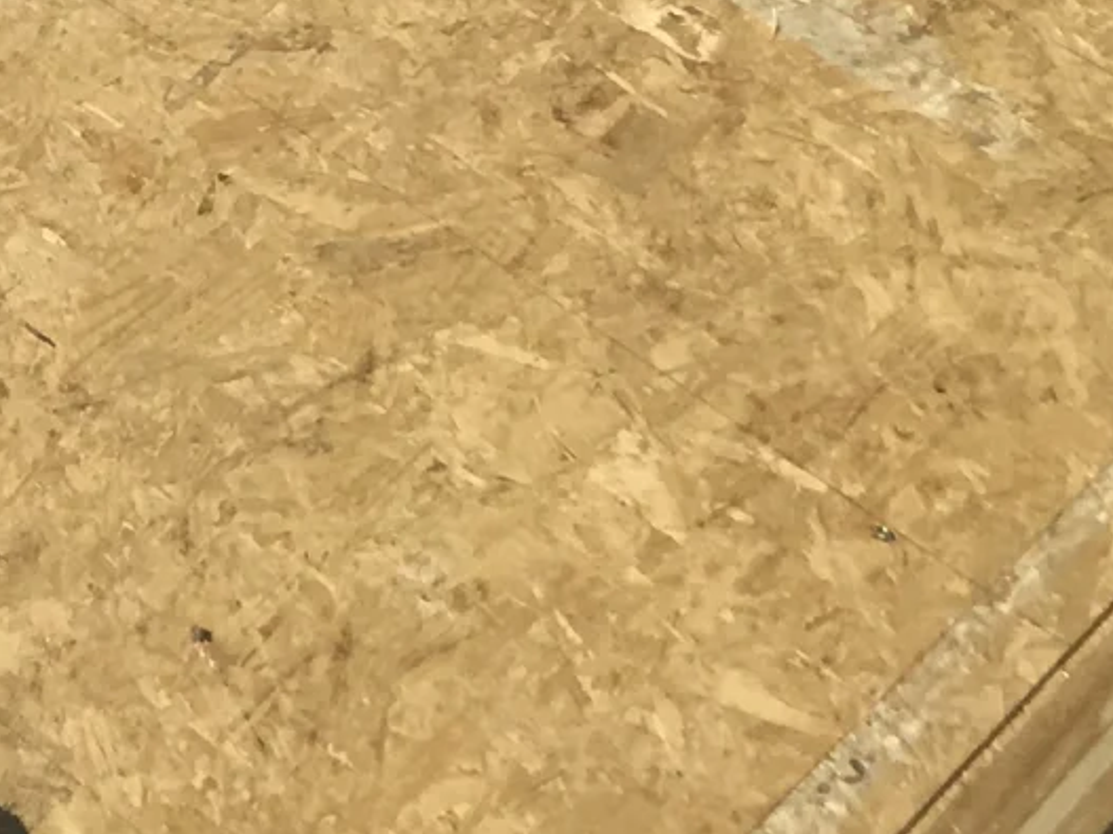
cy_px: -1174
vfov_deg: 9.4
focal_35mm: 141
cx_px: -1309
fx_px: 4533
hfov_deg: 12.0
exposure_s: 1/3663
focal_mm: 4.15
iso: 25
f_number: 2.2
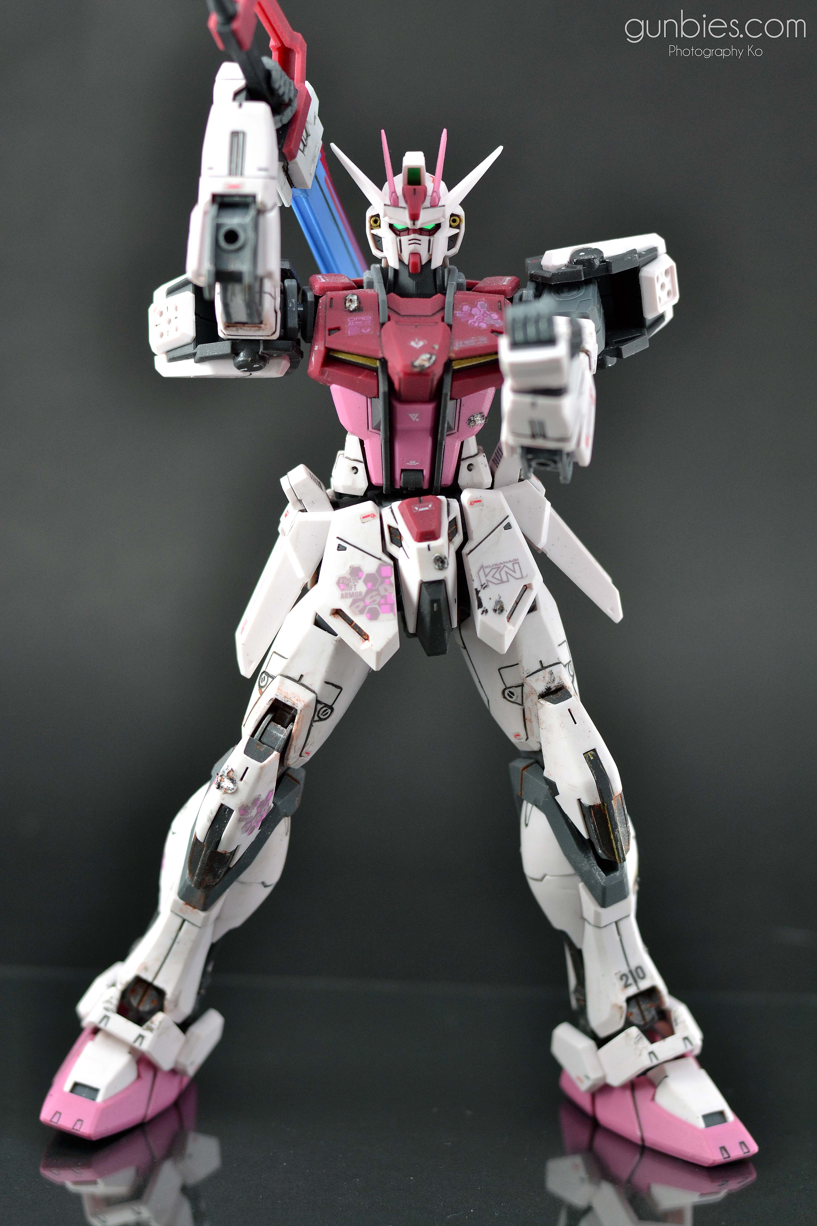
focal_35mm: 75
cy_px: 613
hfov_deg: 18.2
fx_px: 2553
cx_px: 408
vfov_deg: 27.0
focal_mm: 50
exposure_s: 1/80
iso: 400
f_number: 3.5
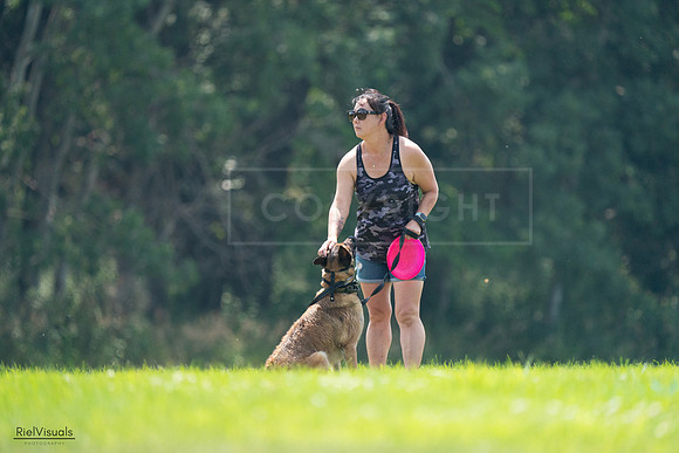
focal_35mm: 600
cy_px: 226
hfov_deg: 3.4
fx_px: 11319
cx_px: 340
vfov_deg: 2.3
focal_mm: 600
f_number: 6.3
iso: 3200
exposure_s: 1/4000
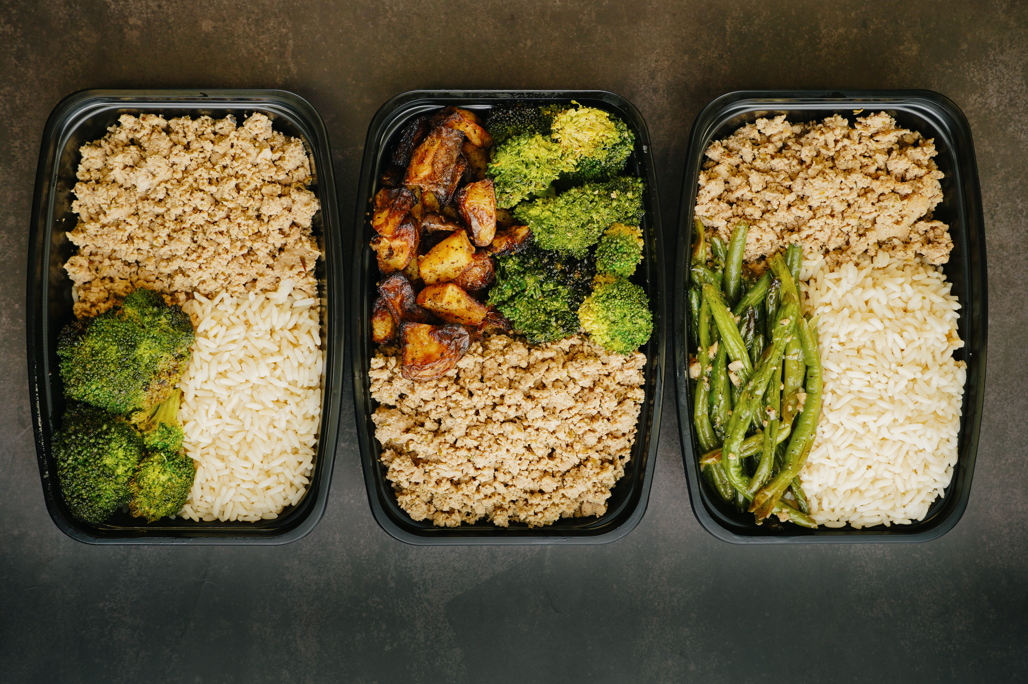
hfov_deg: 41.1
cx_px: 514
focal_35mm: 48
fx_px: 1369
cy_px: 342
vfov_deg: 28.0
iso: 160
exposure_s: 1/60
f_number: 4
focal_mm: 32
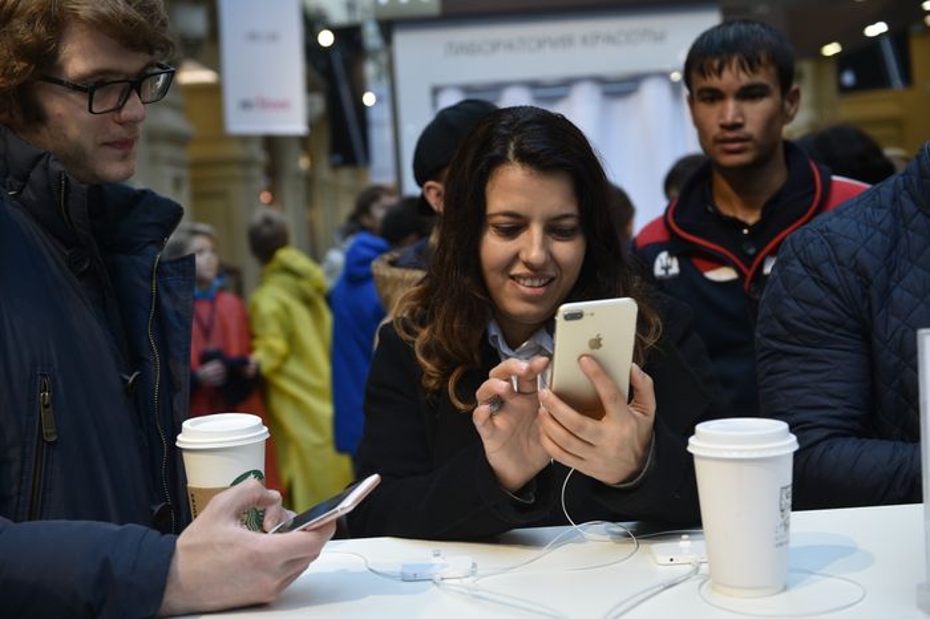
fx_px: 1239
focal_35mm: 48
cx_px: 465
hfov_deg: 41.1
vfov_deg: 28.0
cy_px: 310
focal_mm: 48
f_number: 3.5
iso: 1000
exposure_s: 1/400
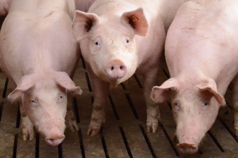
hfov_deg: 57.2
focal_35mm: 33
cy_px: 79
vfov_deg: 39.9
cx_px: 119
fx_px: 218
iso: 6400
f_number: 3.8
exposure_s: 1/250
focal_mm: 22
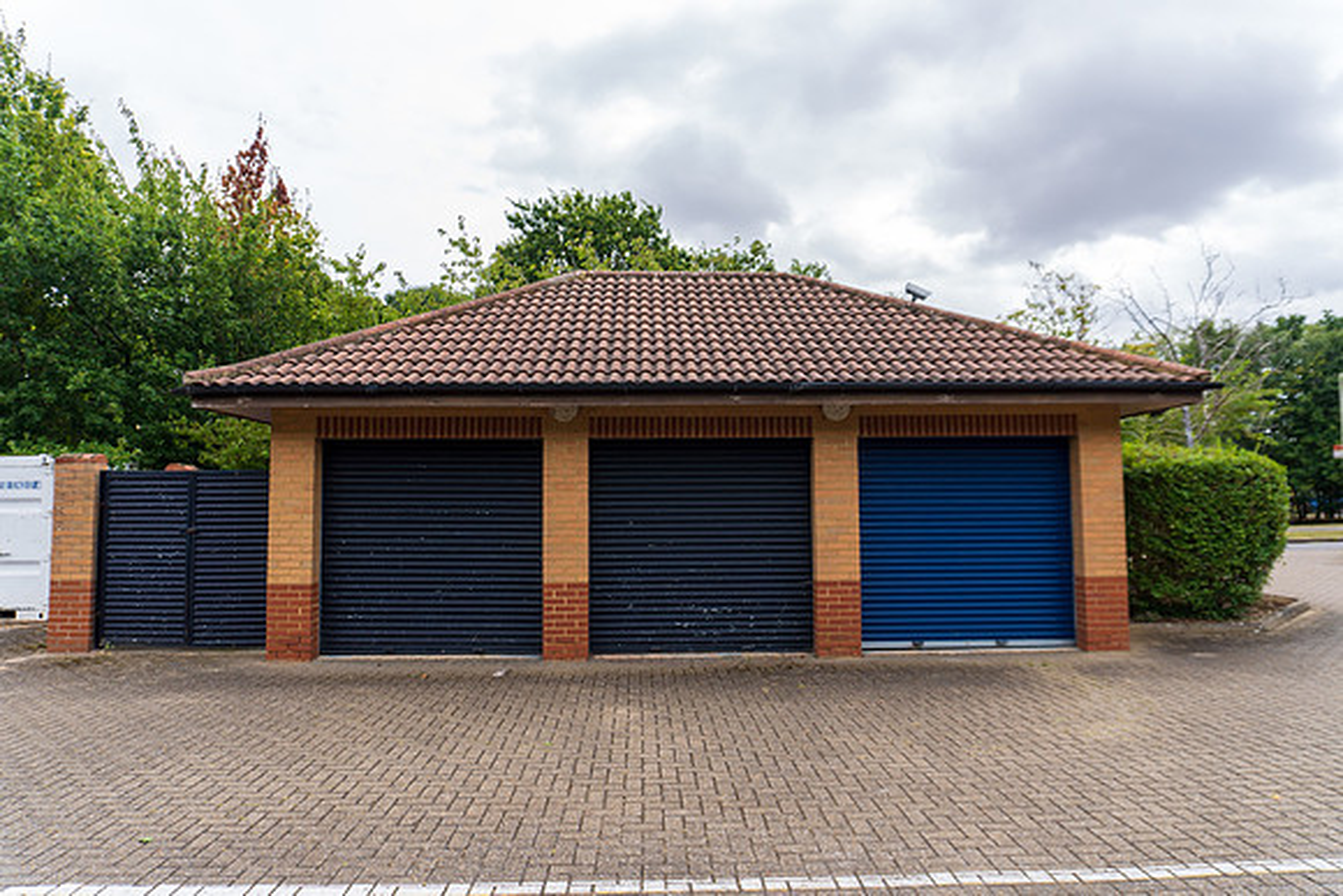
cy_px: 448
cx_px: 672
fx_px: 896
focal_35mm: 24
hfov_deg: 73.7
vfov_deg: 53.2
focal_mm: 16
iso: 100
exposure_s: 1/320
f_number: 4.5
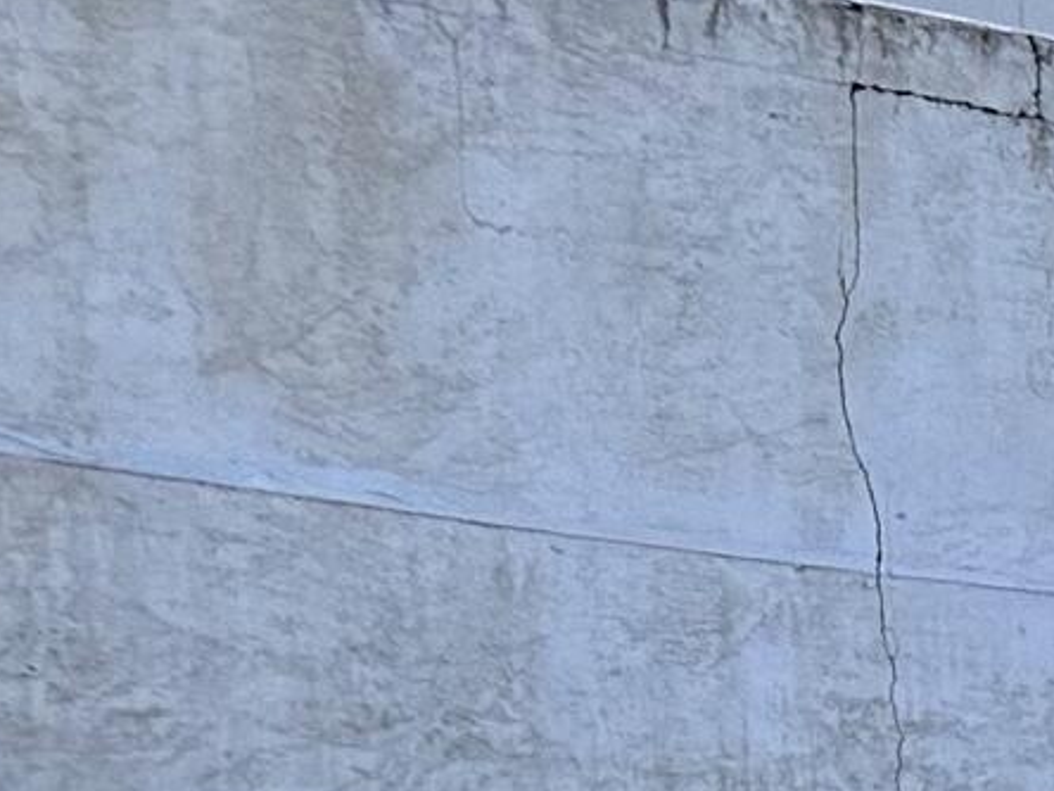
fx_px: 4933
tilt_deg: -6.7
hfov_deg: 9.4
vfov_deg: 8.3
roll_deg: -0.3
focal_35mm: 162
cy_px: 2043
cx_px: 3219
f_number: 1.78
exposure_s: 1/2410
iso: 80
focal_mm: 6.86
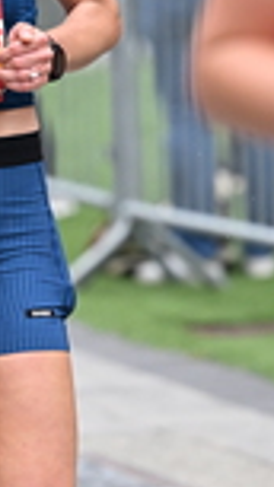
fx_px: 6552
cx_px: 110
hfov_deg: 2.4
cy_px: 124
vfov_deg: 4.3
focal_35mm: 507
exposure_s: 1/1600
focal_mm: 135
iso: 1250
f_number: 2.8
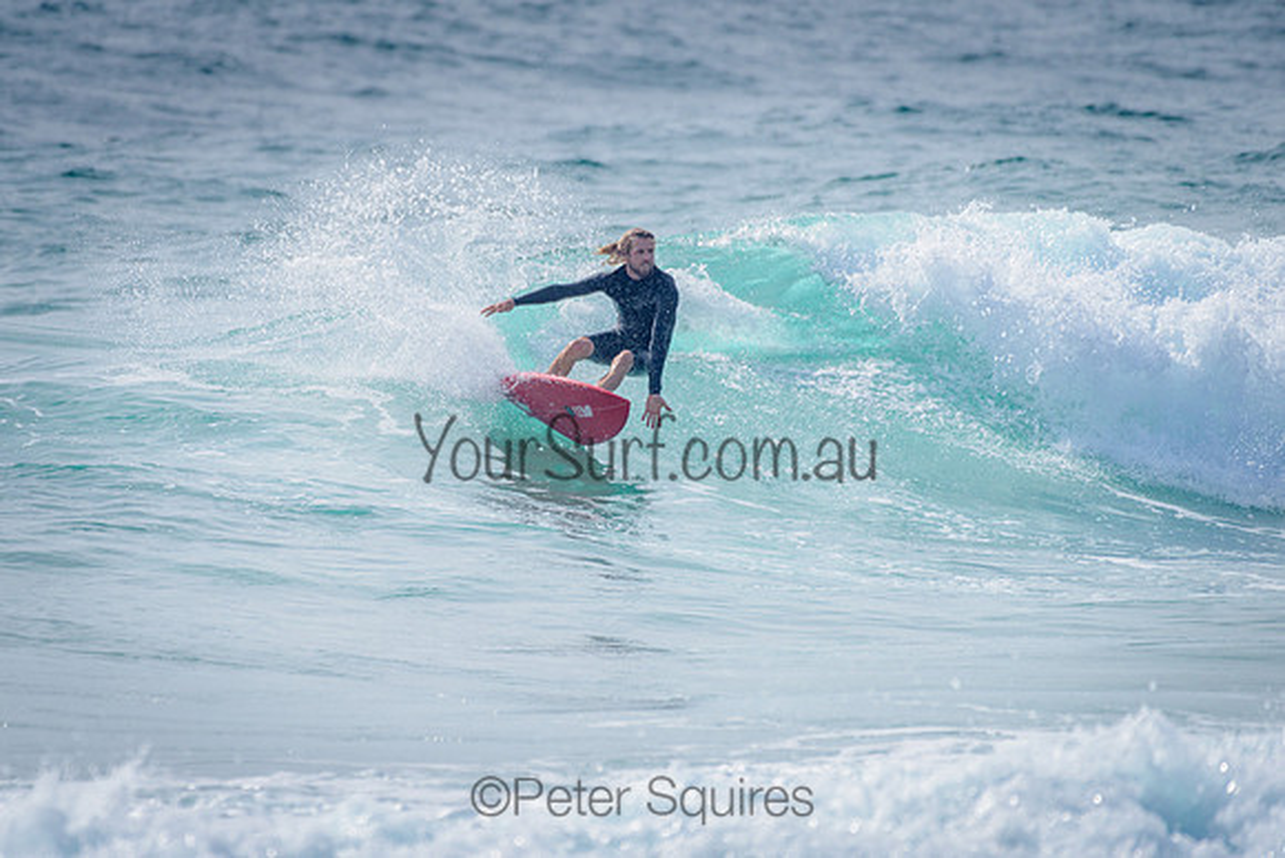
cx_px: 497
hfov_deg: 3.4
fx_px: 21884
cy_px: 332
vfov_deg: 2.2
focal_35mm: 613
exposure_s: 1/2000
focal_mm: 500
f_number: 5.6
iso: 140
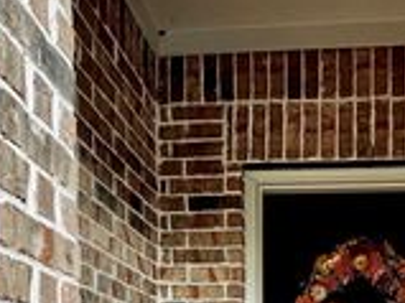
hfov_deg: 41.2
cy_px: 424
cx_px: 321
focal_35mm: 44
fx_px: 514
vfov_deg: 26.3
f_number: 2.2
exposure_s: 1/121
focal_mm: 2.22
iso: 64
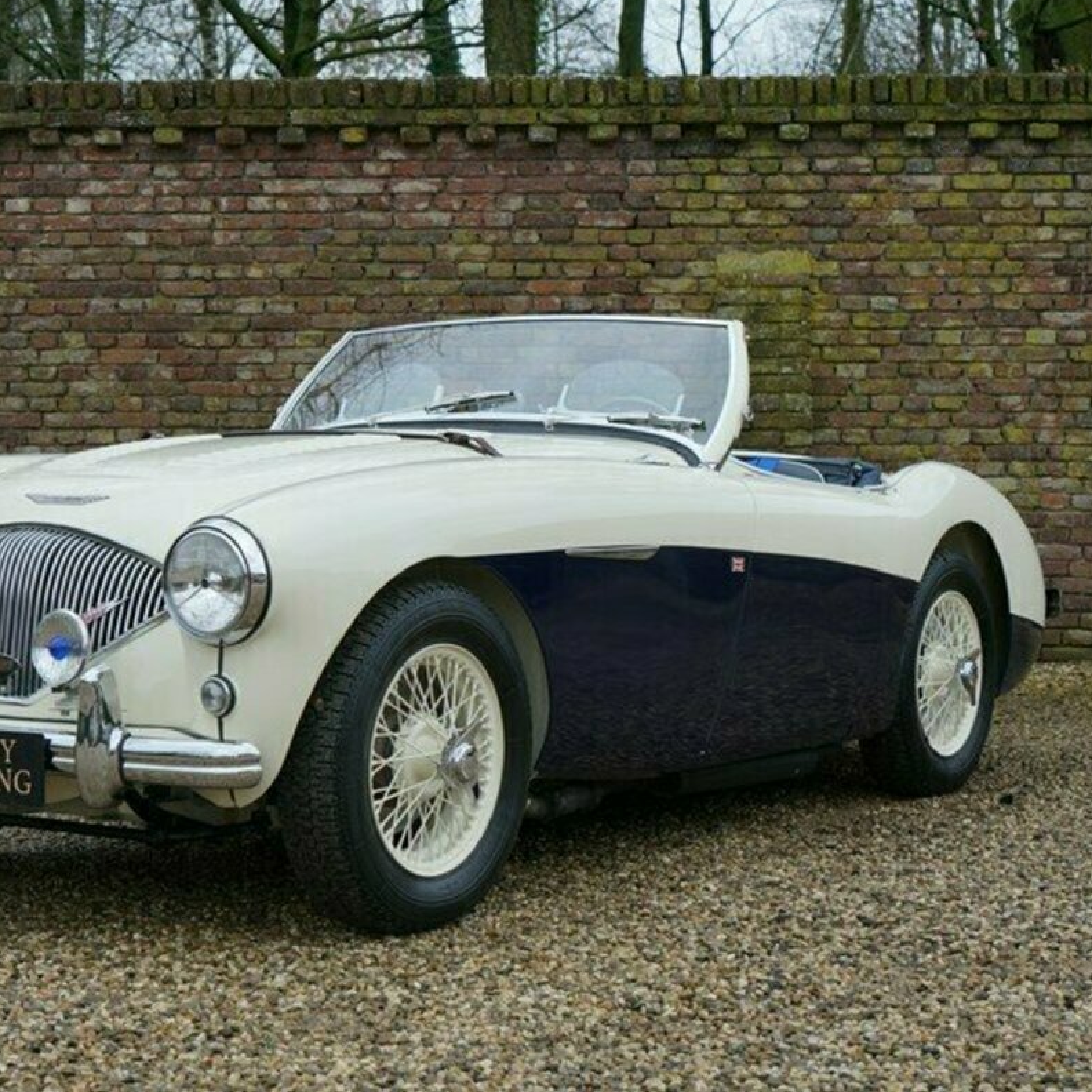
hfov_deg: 25.7
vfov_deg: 25.7
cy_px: 543
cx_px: 425
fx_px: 2391
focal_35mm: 67
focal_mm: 52
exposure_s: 1/60
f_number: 7.1
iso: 200
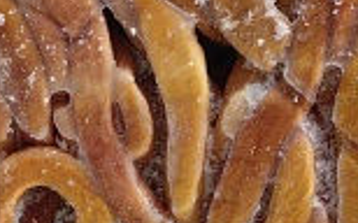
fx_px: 1453
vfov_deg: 8.4
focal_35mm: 149
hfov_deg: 13.9
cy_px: 409
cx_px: 5
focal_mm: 5.75
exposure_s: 1/45.9
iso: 200
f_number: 4
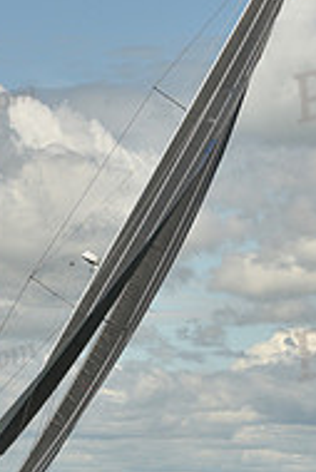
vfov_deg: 9.6
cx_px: 165
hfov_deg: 6.4
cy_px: 224
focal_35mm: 214
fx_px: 2812
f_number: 13
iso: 320
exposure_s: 1/800
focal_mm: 70
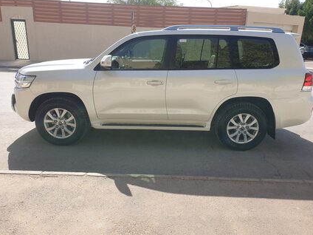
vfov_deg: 49.7
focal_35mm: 28
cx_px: 164
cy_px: 118
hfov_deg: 63.4
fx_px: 253
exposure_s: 1/1076
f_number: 2.4
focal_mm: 4.3
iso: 50
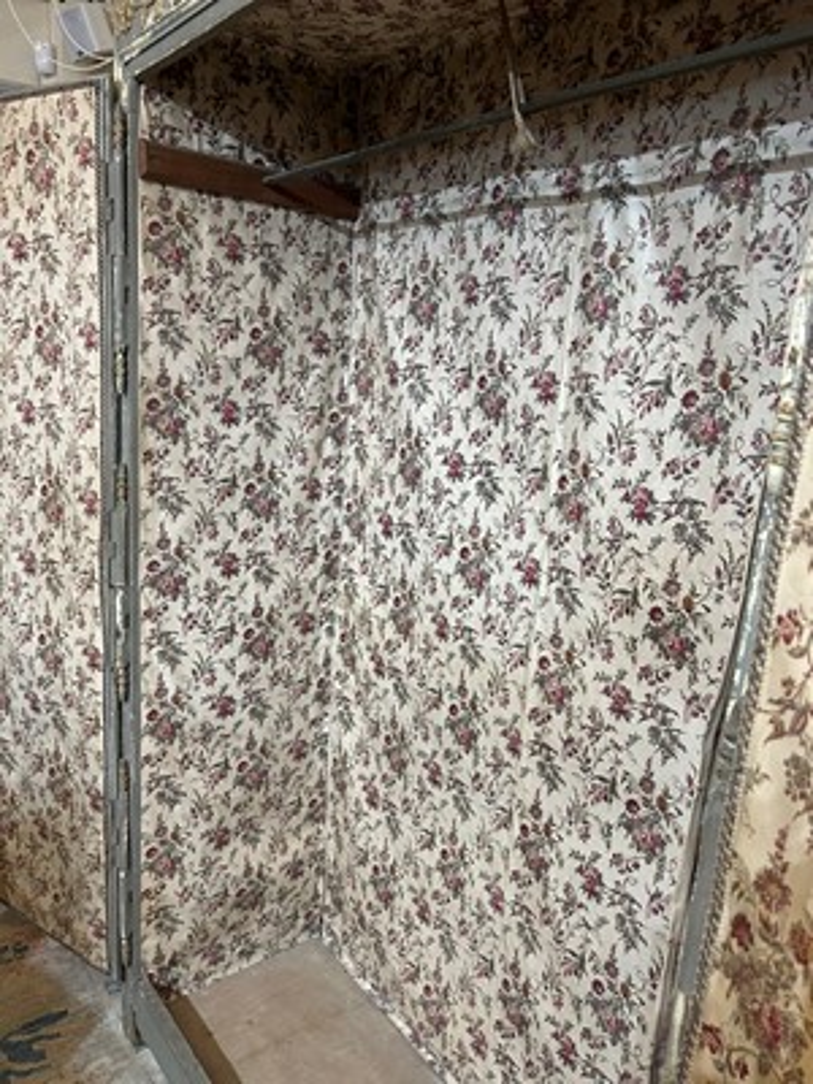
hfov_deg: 53.1
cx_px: 406
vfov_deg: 67.3
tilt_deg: -12.7
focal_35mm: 26
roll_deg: -3.6
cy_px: 542
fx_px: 814
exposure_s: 1/50
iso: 200
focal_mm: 5.7
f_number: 1.5
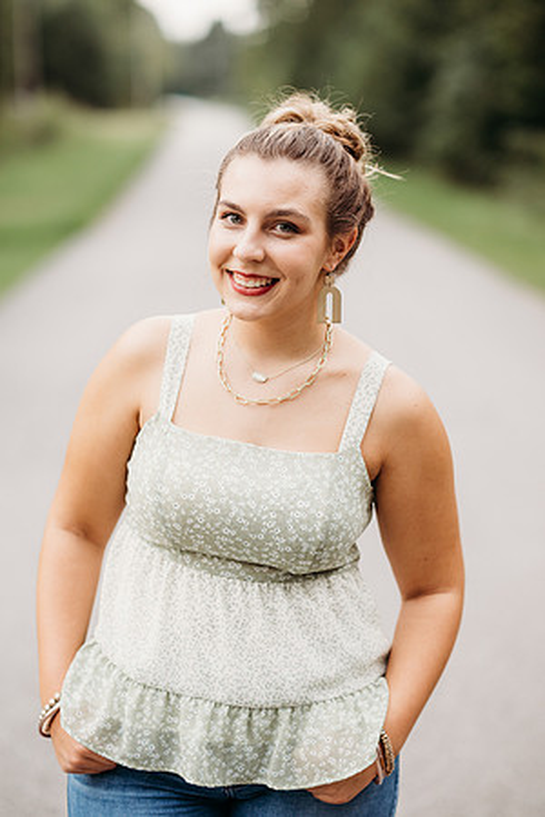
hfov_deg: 16.1
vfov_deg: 23.9
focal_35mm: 85
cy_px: 408
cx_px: 272
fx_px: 1930
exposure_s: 1/250
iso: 400
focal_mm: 85
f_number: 2.2
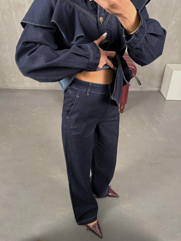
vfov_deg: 71.6
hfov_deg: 56.8
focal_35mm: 24
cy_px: 120
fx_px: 167
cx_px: 90
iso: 200
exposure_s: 1/91
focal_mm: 6.76
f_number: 1.78
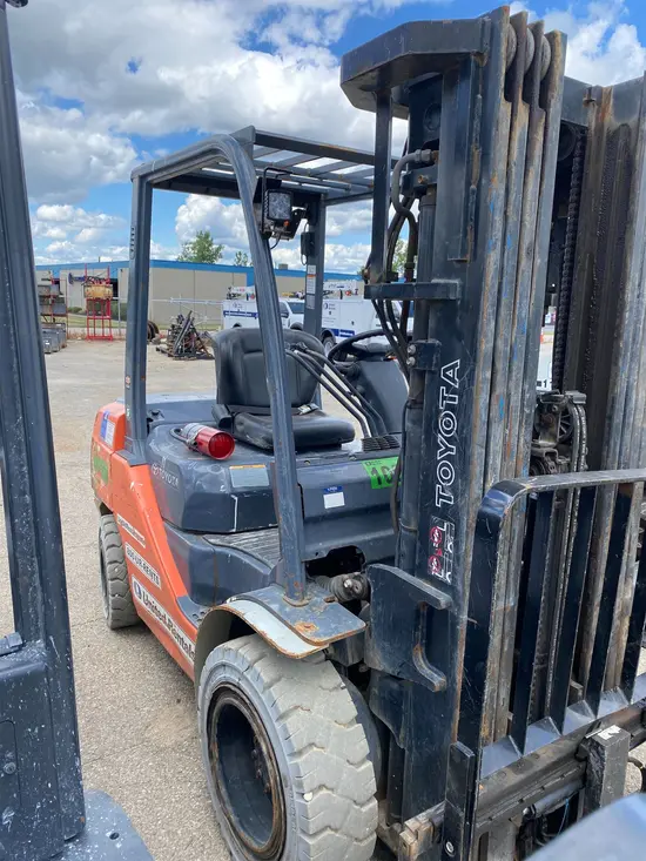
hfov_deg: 53.1
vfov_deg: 67.3
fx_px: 647
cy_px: 430
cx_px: 323
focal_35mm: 26
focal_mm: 4.25
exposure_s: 1/877
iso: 32
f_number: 1.8
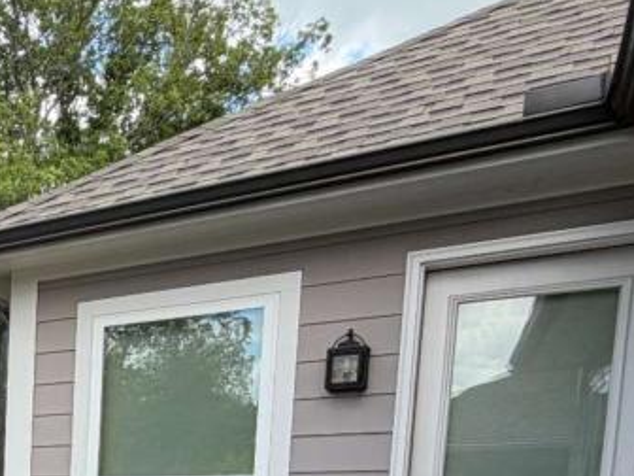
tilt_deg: -6.3
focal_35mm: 50
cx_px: -247
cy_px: 601
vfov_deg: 25.5
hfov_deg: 28.8
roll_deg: +0.5
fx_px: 916
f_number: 2.2
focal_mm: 2.22
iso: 50
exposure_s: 1/293
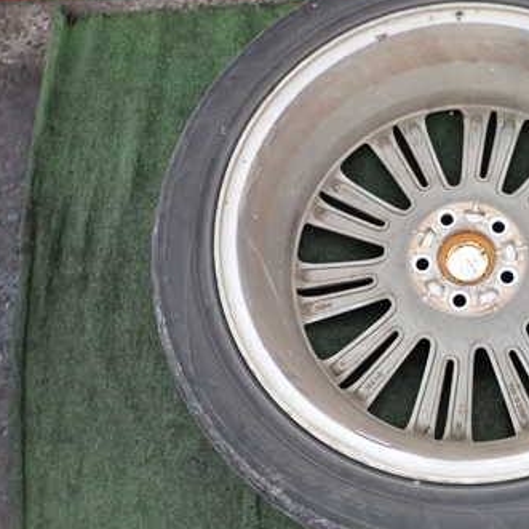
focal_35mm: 40
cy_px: 262
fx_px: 692
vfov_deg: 41.9
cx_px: 462
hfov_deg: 39.3
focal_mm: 4.5
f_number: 2
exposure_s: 1/30
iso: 640
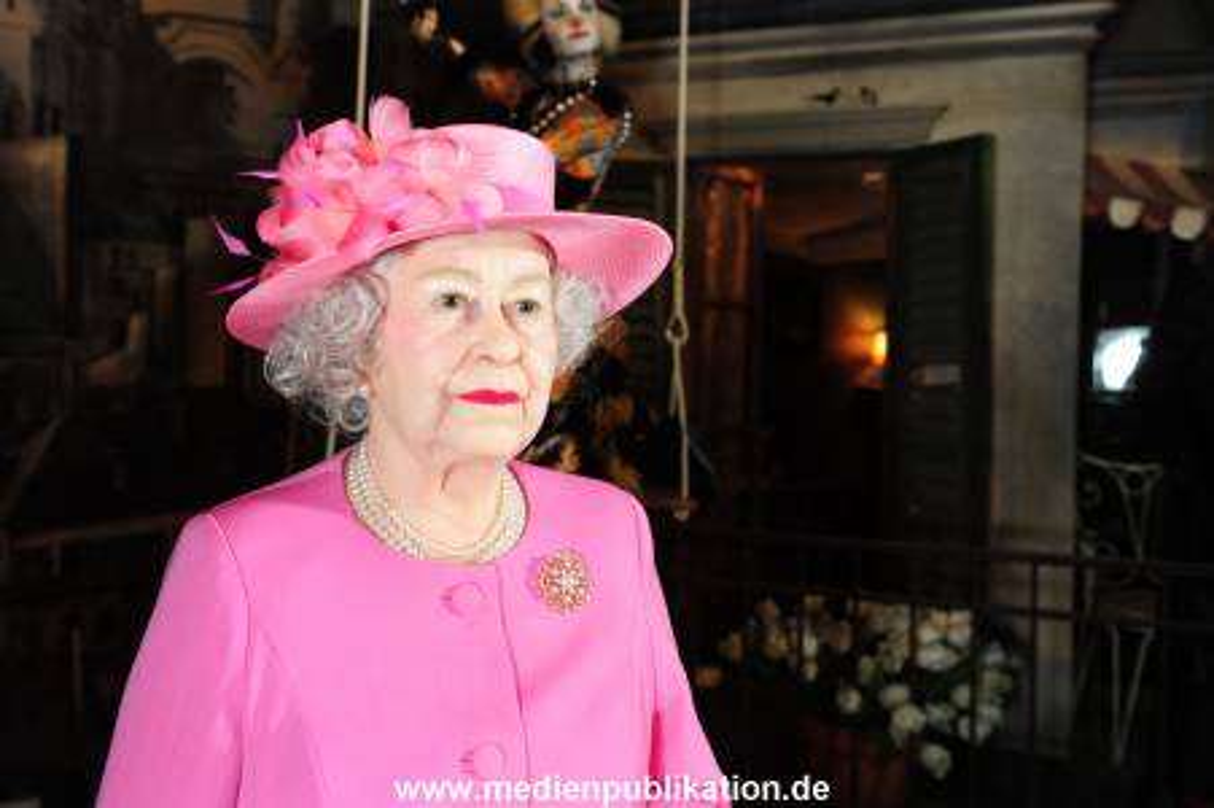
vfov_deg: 33.4
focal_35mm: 40
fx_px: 1348
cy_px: 404
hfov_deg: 48.5
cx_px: 607
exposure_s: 1/50
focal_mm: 40
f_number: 5.6
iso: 1250
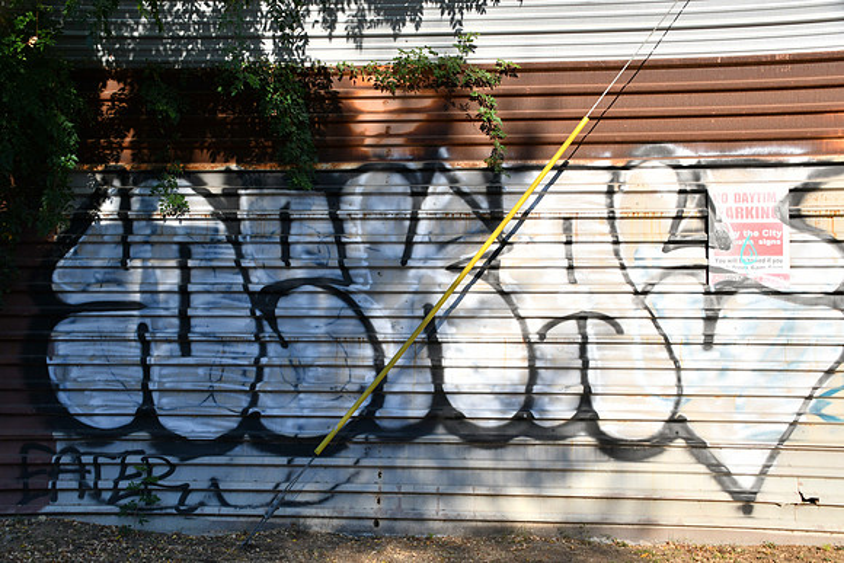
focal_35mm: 42
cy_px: 282
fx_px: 985
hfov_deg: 46.4
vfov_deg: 31.9
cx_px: 422
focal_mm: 28
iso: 100
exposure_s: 1/320
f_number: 9
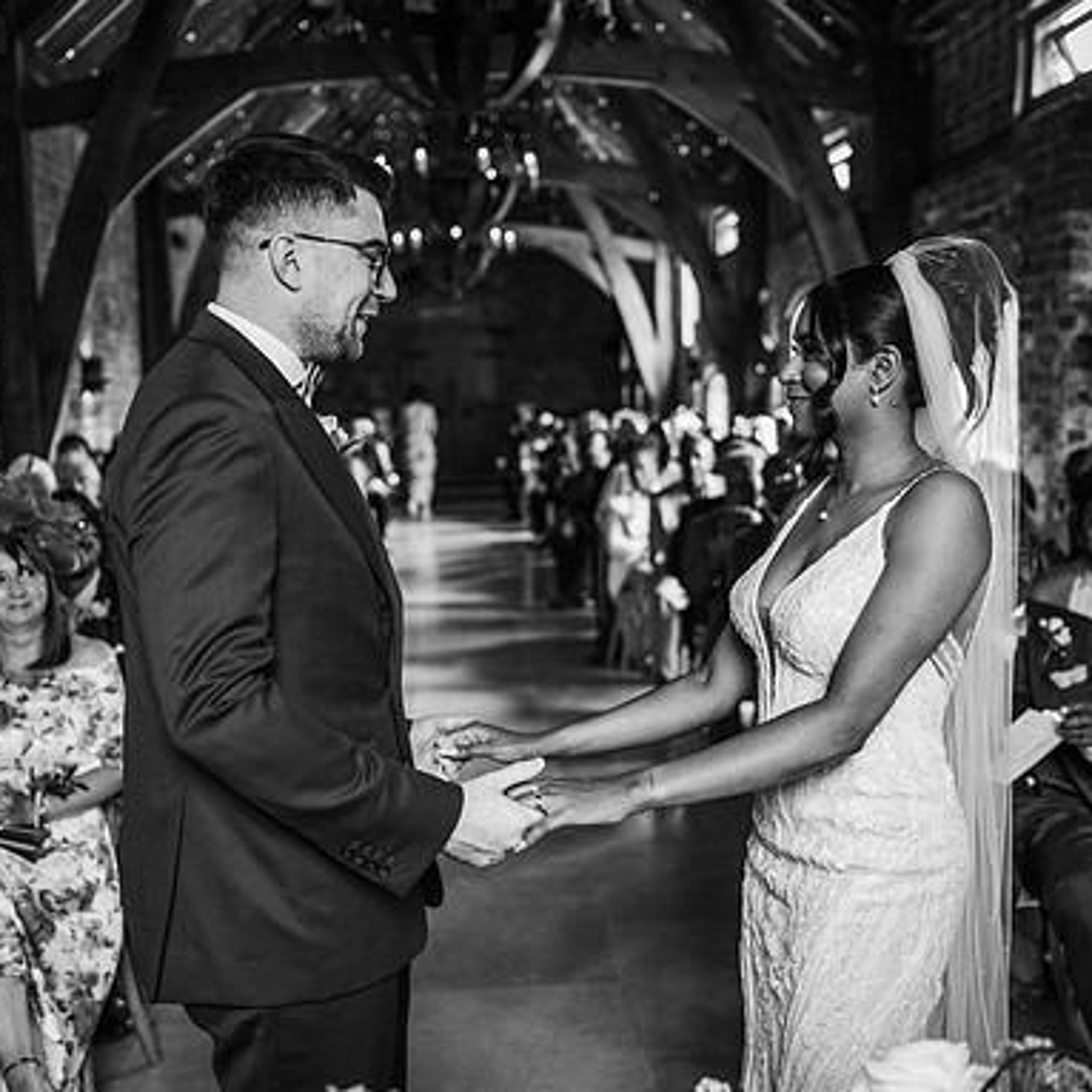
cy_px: 547
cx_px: 536
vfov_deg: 37.6
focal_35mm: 45
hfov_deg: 37.6
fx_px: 1606
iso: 720
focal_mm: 35
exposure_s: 1/200
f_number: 2.2
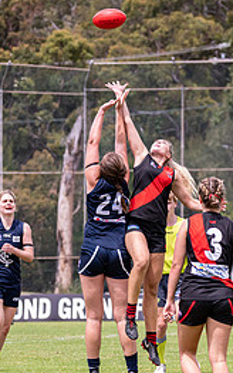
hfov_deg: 3.4
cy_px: 238
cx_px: 81
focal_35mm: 385
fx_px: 3907
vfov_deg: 5.5
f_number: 6.3
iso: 800
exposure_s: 1/2500
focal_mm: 150
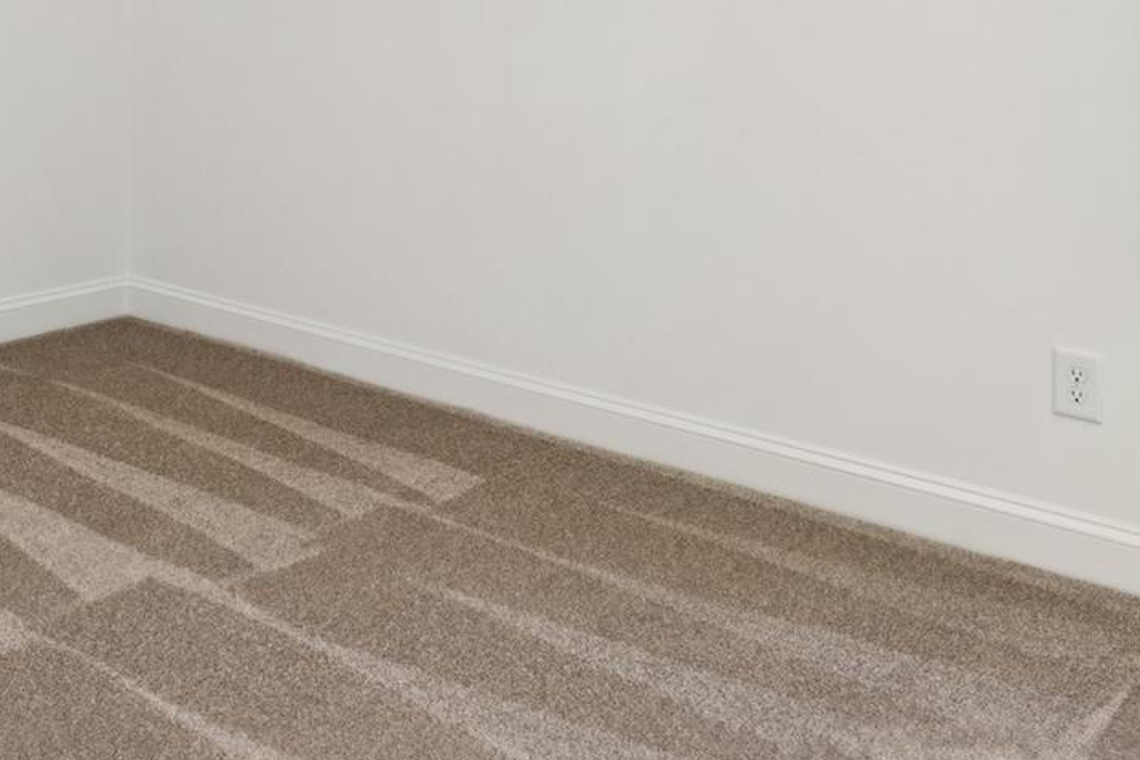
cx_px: 224
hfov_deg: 40.1
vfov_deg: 26.7
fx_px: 1493
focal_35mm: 47
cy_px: -34
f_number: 11
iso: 100
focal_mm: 16.4
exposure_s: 1/6
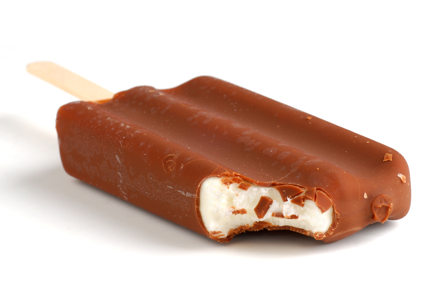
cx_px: 214
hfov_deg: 15.2
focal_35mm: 135
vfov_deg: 10.2
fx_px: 1603
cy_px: 143
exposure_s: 1/250
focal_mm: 90
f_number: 22
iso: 100
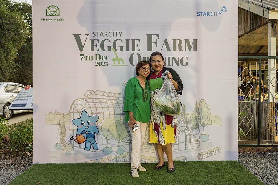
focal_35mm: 29
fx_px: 224
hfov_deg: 63.7
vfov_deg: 45.0
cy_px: 92
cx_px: 139
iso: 12800
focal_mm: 29
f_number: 5.6
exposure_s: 1/200
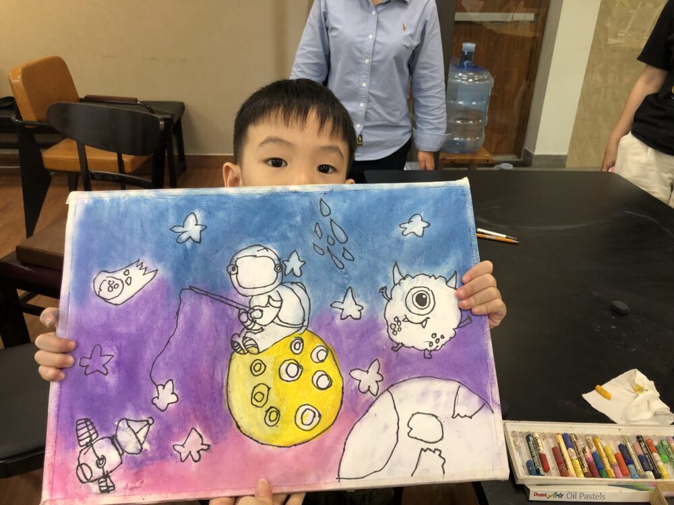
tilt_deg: -27.7
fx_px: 545
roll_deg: -0.1
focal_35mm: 28
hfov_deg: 63.4
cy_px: 252
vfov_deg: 49.7
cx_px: 337
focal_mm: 3.99
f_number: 1.8
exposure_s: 1/30
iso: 25
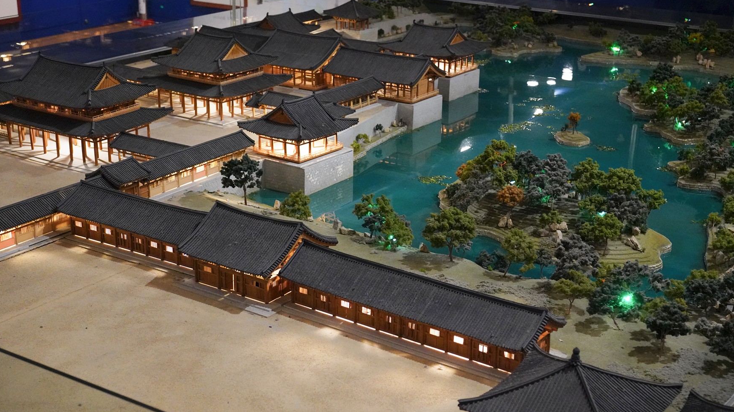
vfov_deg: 20.7
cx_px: 392
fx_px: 1129
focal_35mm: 58
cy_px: 183
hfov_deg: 36.0
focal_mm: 48
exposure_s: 1/100
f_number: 5.6
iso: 8000
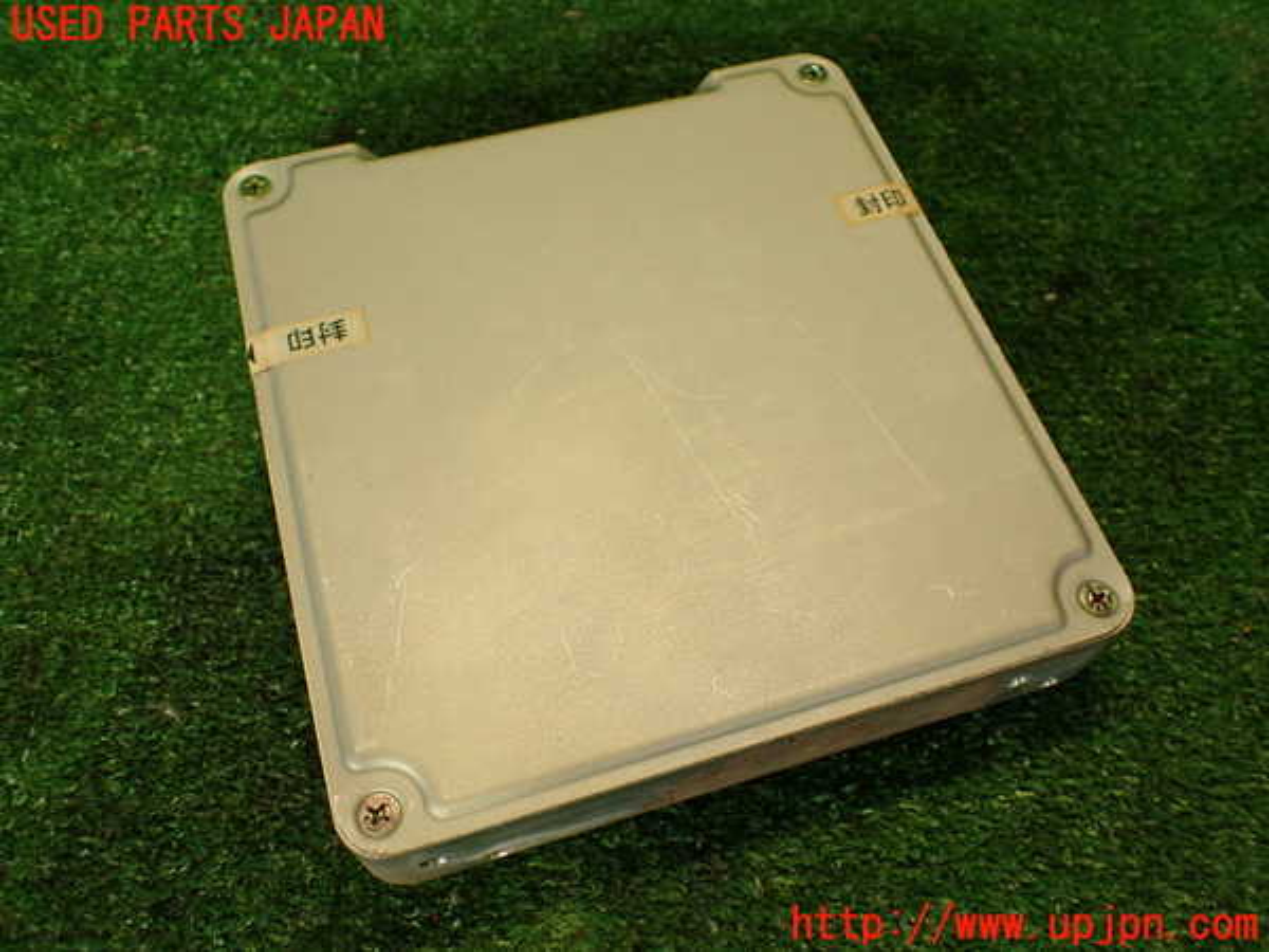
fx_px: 1100
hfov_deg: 60.0
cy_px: 476
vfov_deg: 46.8
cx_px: 634
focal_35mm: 30
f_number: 2.3
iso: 200
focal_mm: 5.4
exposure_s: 1/60
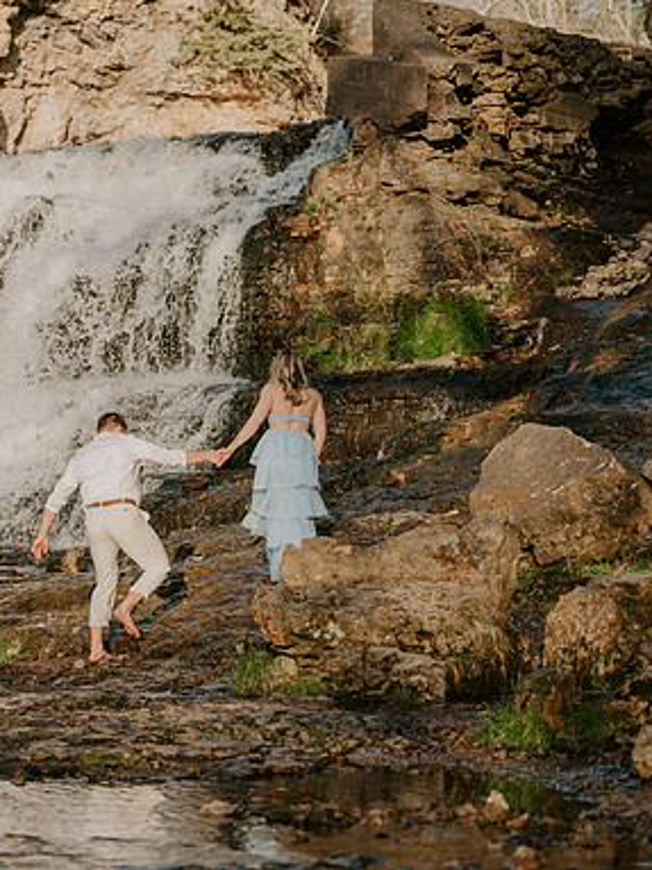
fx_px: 2563
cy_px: 433
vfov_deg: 19.3
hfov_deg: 14.4
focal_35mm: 102
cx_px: 168
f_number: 2.8
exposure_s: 1/800
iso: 160
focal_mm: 70
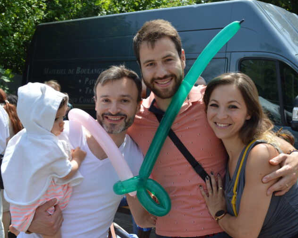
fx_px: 423
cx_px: 158
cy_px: 118
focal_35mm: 48
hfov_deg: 38.8
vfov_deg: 31.5
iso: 100
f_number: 7.1
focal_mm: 28
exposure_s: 1/200
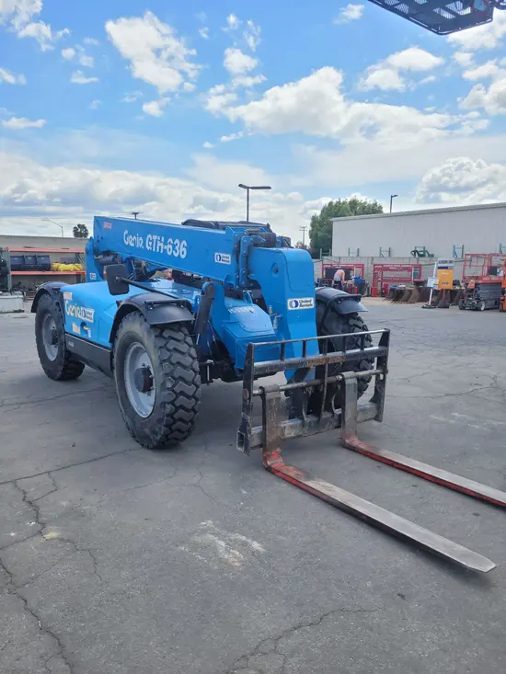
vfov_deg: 67.3
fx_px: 507
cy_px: 337
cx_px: 253
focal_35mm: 26
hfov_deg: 53.1
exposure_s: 1/1167
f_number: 1.8
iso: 40
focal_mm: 5.4
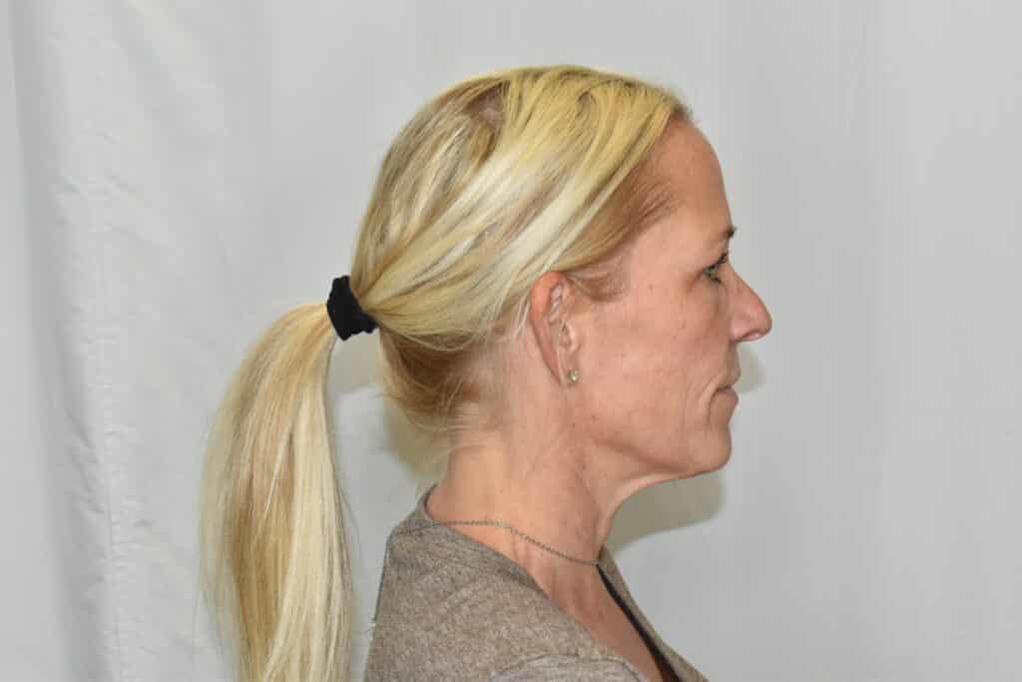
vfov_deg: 26.5
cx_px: 511
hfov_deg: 38.9
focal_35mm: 51
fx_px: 1448
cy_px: 341
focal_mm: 34
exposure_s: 1/125
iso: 900
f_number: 10
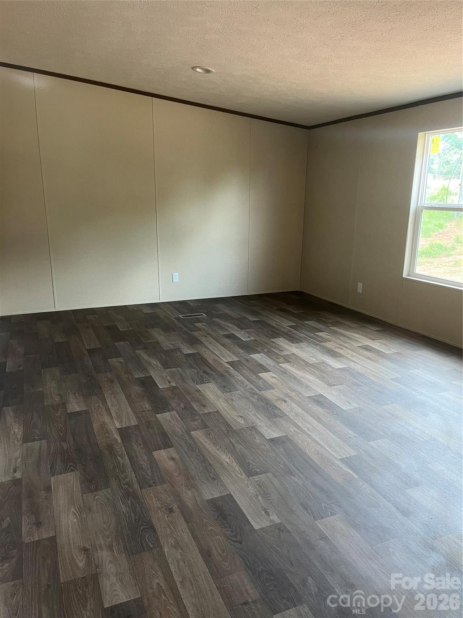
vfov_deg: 67.3
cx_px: 232
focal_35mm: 26
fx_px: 464
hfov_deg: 53.1
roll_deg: +1.3
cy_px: 309
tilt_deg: -14.1
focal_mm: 5.1
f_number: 1.6
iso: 125
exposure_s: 1/61
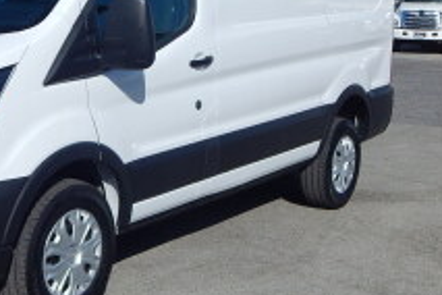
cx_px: 60
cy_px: 144
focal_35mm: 72
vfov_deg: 18.9
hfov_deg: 27.3
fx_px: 884
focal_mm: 6.8
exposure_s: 1/1000
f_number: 6.9
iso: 125
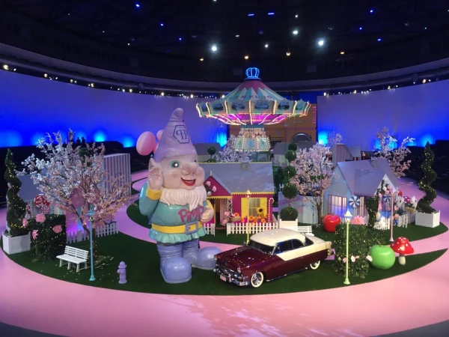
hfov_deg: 61.7
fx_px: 376
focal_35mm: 29
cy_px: 168
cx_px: 224
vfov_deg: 48.2
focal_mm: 4.15
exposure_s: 1/33
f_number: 2.2
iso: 64
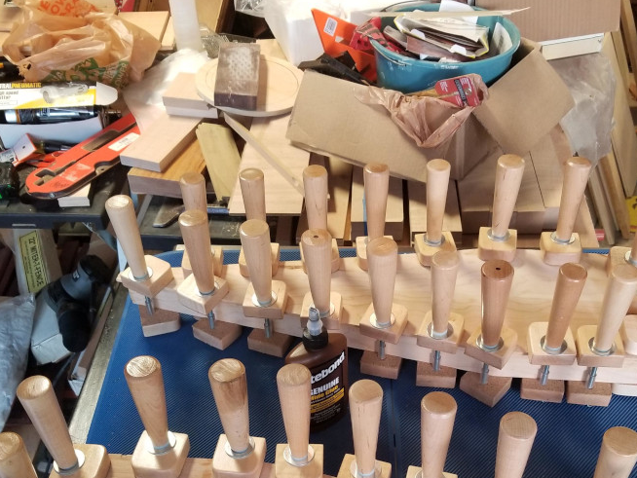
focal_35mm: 41
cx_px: 343
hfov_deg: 45.7
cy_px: 363
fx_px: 755
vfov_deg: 34.4
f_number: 1.7
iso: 160
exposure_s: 1/40
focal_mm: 4.25
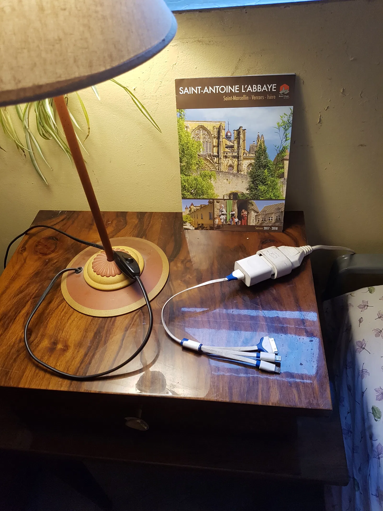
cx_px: 192
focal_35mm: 26
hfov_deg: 53.1
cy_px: 256
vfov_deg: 67.3
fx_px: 384
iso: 125
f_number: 1.7
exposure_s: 1/50
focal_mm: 4.2
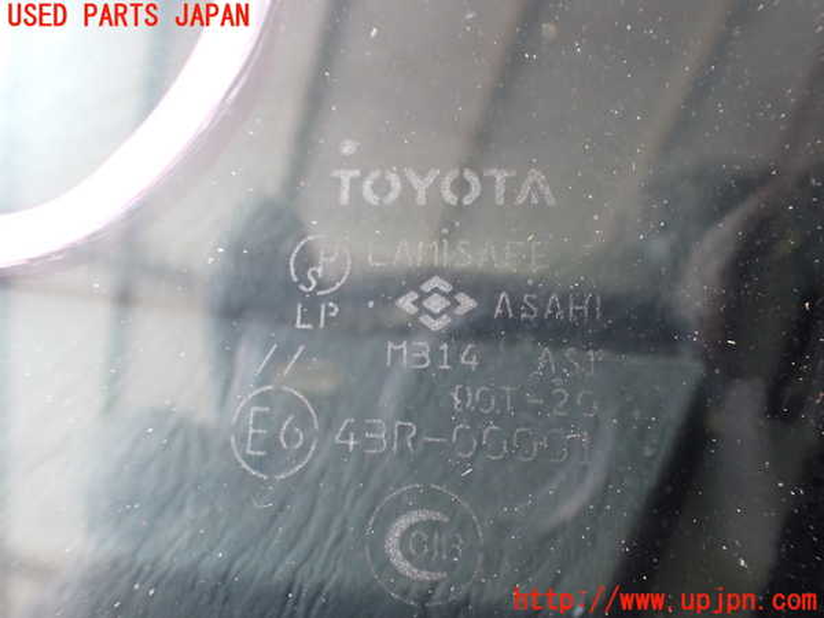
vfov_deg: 46.8
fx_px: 714
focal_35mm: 30
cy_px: 309
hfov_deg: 60.0
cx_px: 412
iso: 320
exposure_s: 1/125
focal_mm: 5.4
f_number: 2.3
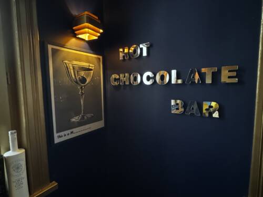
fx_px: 106
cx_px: 132
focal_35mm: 14
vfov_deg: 85.7
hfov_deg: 102.1
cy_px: 98
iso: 1600
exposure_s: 1/32
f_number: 2.2
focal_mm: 2.22
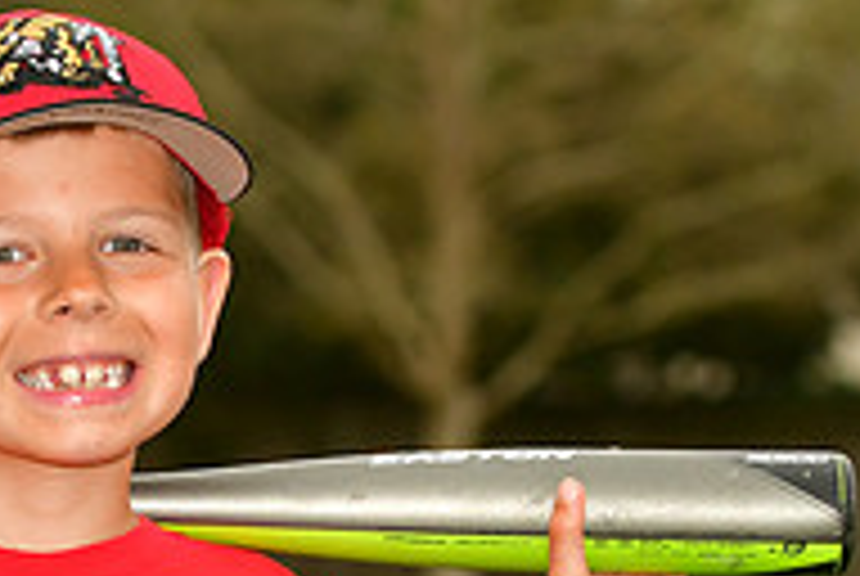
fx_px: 10348
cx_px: 27
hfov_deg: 4.8
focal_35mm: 433
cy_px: 758
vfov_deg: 3.2
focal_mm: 95
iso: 400
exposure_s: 1/800
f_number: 5
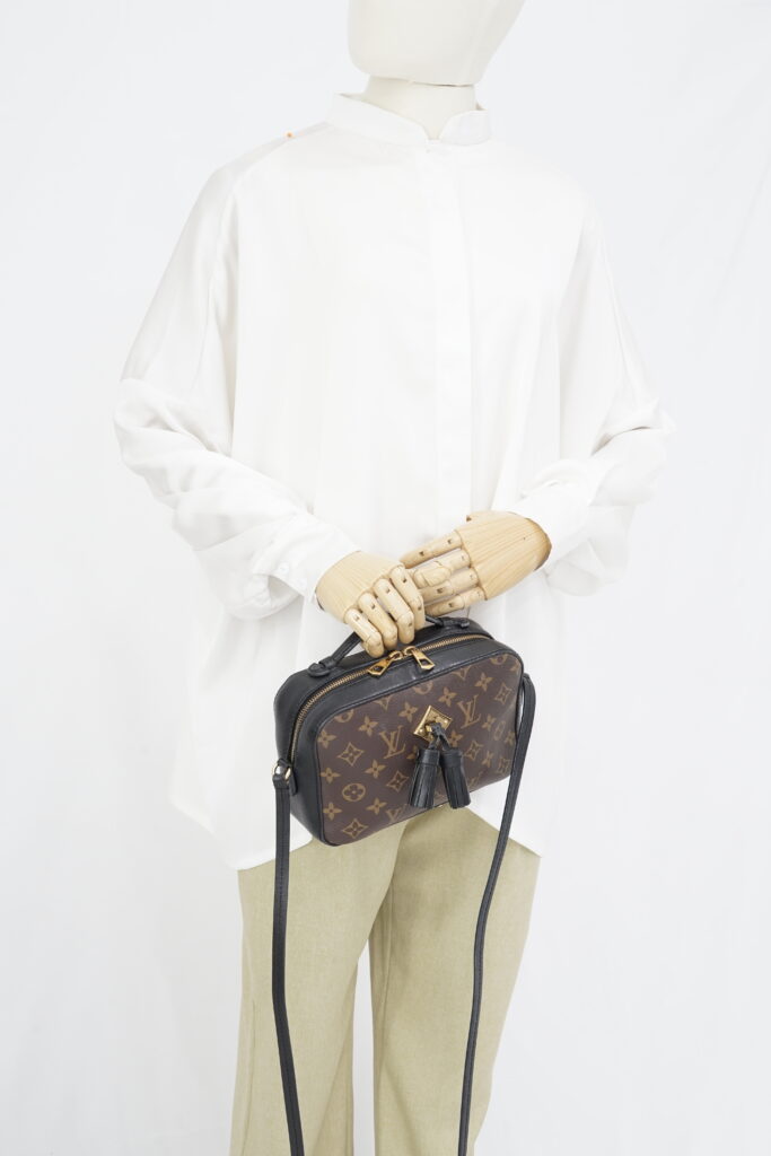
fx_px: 1606
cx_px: 386
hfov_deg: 27.0
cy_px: 578
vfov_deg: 39.6
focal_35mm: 50
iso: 640
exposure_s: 1/2.5
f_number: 9
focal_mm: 50
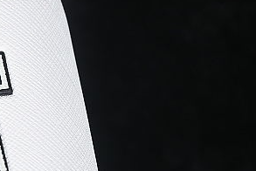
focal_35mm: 276
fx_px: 1965
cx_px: -142
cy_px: 44
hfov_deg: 7.3
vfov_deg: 5.0
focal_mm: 50
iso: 160
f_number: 7.1
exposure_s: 1/60
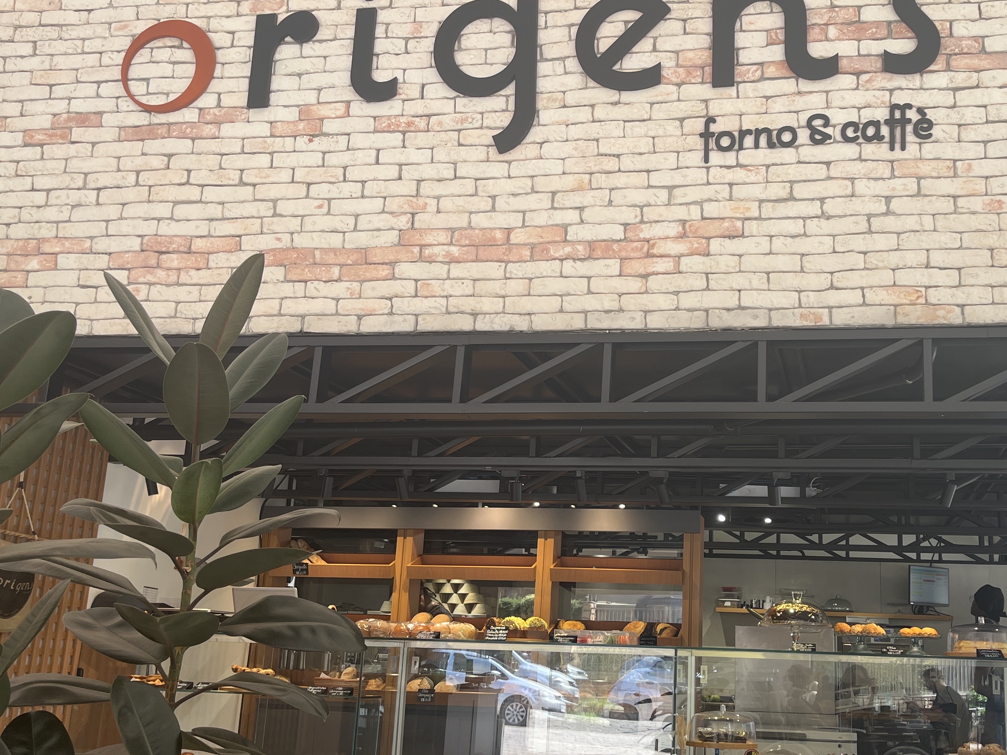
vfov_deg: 35.1
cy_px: 376
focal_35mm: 41
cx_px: 625
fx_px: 1193
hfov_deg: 45.4
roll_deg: -2.2
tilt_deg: +14.6
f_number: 1.6
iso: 32
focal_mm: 5.1
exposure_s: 1/131
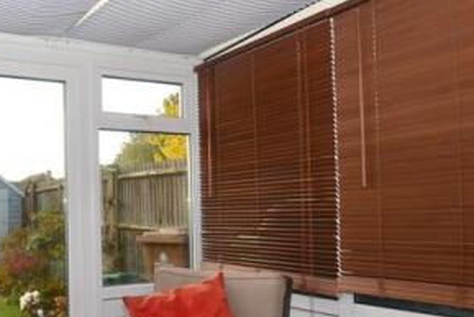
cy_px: 201
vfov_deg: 38.6
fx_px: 448
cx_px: 18
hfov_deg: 47.8
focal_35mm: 34
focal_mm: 10
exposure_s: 1/160
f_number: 6.3
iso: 200
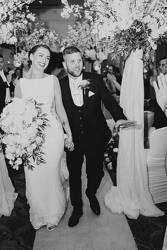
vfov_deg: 54.4
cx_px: 84
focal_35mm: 35
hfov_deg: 37.9
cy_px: 125
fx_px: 244
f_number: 2.2
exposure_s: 1/200
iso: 1000
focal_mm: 35
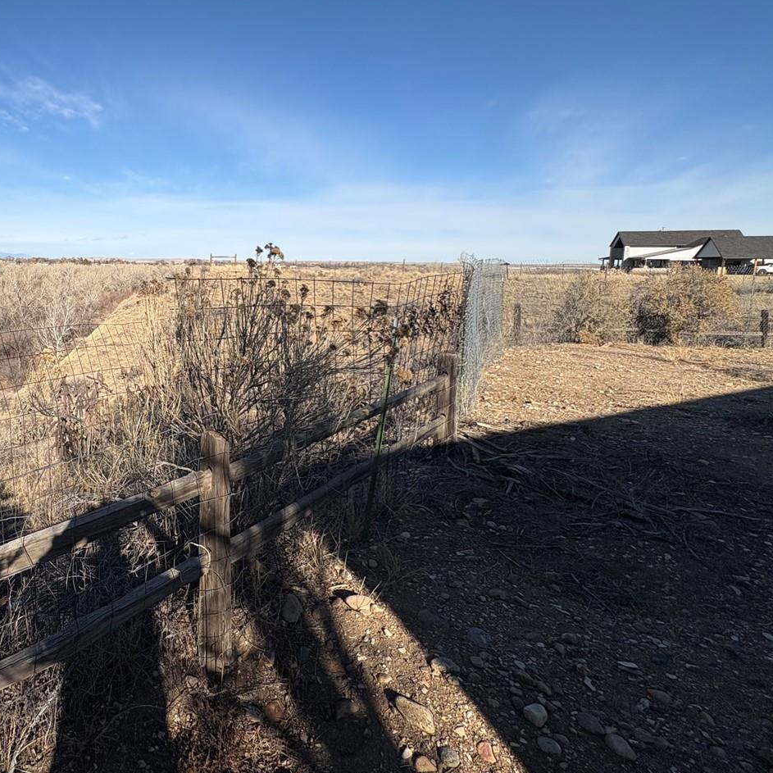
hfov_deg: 65.1
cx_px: 145
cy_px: 326
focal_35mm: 21
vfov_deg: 71.7
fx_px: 531
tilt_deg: -6.3
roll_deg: -0.3
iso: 50
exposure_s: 1/2584
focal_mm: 2.22
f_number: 2.2
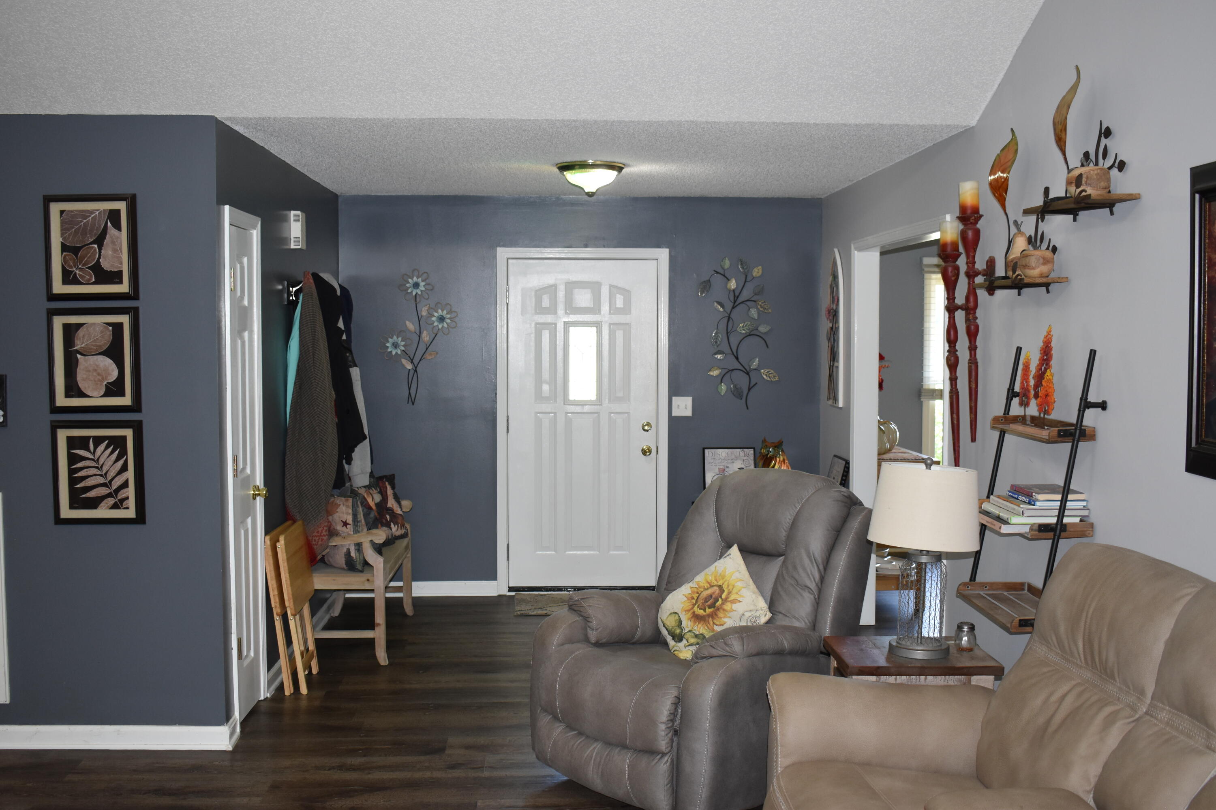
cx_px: 608
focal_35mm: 36
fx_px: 1216
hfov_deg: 53.1
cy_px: 405
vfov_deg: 36.9
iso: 800
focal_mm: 24
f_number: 4
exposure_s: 1/60
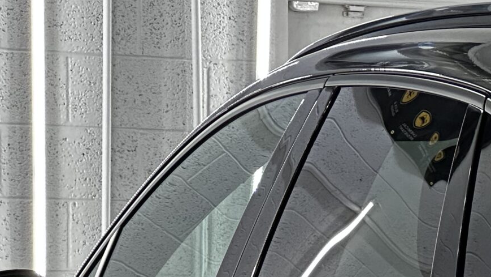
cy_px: 502
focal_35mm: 247
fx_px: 3216
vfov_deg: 4.9
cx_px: 508
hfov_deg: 8.7
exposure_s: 1/120
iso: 250
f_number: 2.8
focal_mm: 9
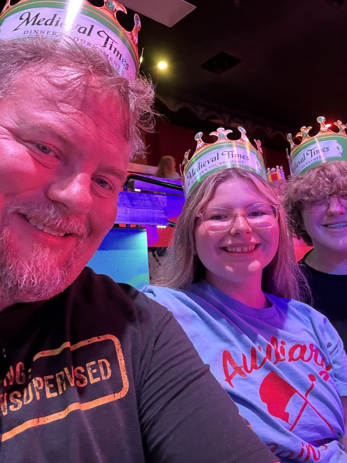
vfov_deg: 61.6
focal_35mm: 29
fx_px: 388
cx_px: 171
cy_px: 213
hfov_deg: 48.2
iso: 500
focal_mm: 2.69
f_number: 1.9
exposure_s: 1/30
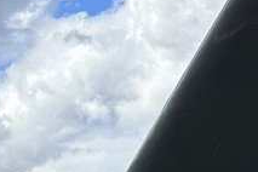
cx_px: 14
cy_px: 214
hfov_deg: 16.1
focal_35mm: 125
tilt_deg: +5.5
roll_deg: -2.2
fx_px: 896
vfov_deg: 10.8
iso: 80
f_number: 1.78
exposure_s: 1/2525
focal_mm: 6.86
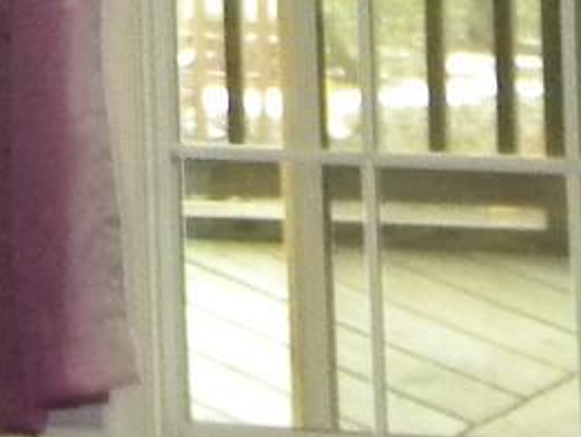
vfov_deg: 4.6
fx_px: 5376
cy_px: -479
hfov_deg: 6.2
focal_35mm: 320
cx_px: -86
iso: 400
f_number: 3.8
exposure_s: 1/30
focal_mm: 7.3
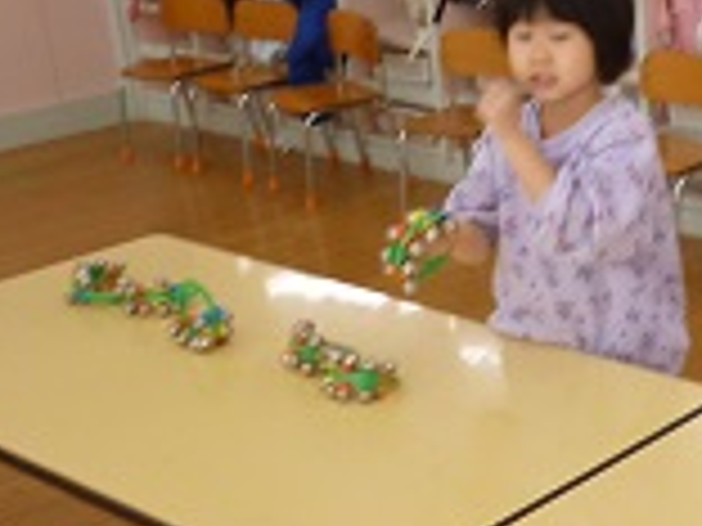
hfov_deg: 25.1
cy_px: 346
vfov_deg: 20.4
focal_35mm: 72
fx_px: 1460
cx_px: 774
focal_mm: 5
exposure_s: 1/60
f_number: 3.1
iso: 200
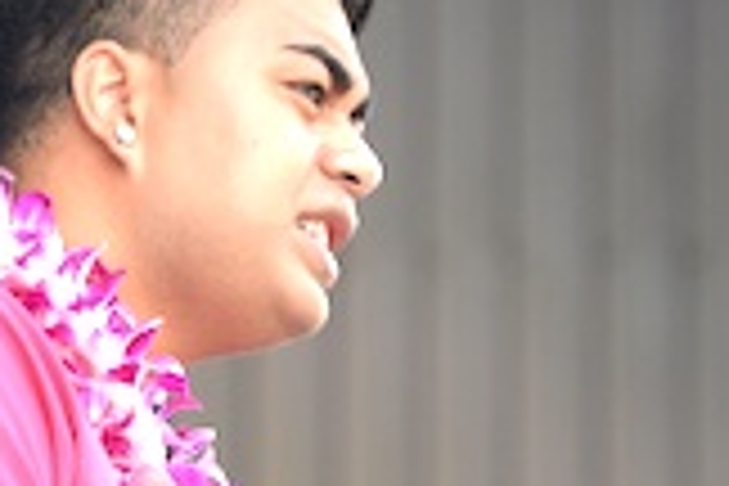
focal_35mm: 833
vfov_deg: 1.7
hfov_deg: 2.5
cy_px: 308
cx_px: 140
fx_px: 16867
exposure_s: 1/500
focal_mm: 200
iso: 640
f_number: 5.6
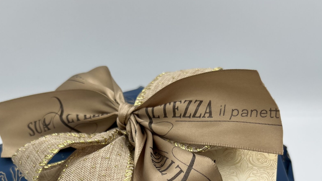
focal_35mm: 46
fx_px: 393
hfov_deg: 44.4
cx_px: 135
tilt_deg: -48.2
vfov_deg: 23.4
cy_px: 226
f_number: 1.5
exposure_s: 1/1488
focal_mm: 5.7
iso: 50
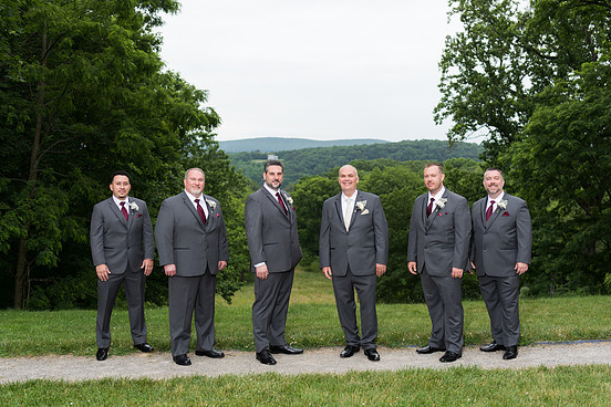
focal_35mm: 45
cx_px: 314
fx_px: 764
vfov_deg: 29.9
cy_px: 202
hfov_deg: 43.6
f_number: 2.8
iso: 64
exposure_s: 1/250
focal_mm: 42
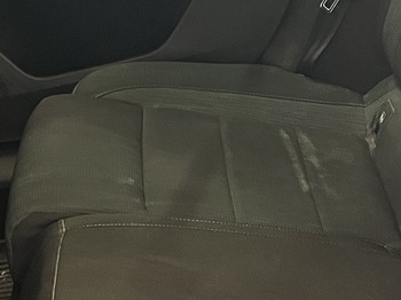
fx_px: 1239
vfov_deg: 13.8
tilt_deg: -25.5
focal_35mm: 107
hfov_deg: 18.4
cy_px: 90
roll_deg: +6.4
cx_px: 229
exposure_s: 1/33
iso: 500
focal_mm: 5.1
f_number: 1.6
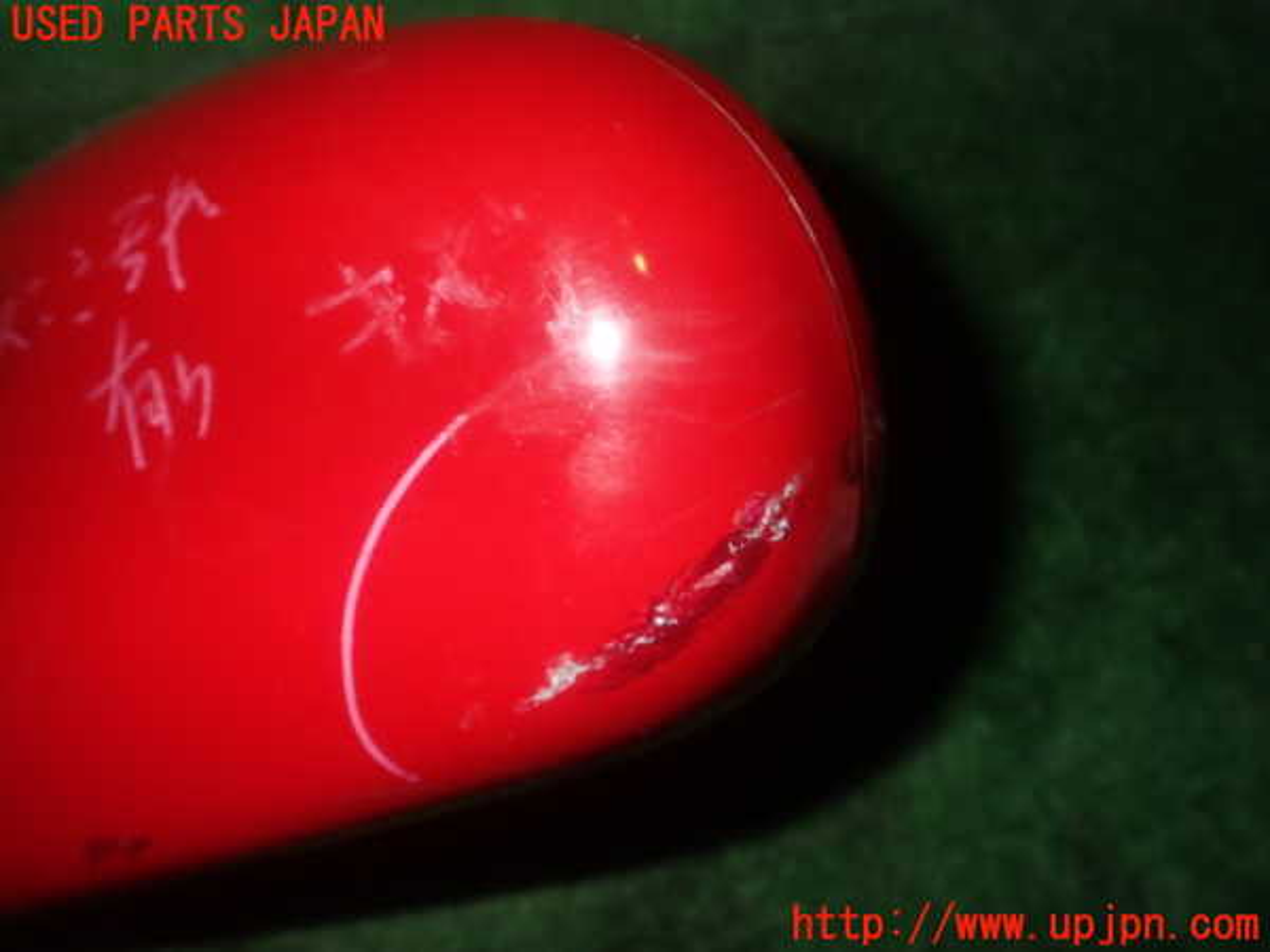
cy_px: 476
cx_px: 635
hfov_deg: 60.0
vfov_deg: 46.8
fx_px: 1101
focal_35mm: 30
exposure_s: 1/30
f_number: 6.3
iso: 200
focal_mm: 5.4
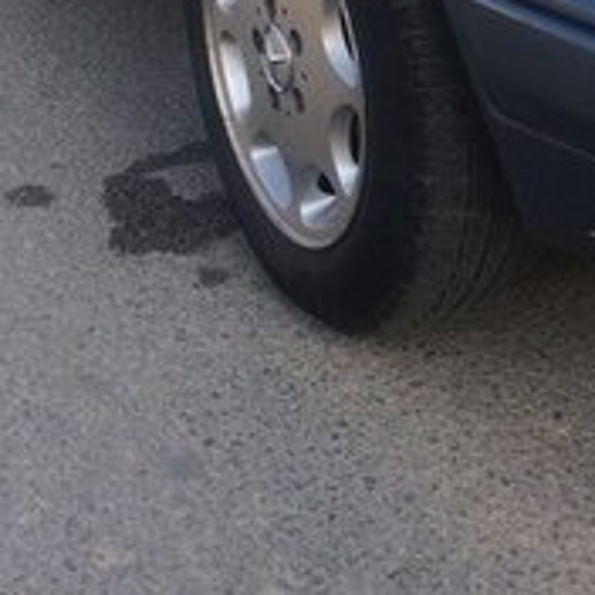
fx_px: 1867
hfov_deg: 17.5
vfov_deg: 16.8
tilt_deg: -15.9
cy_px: -238
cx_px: 652
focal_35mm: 96
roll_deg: +2.5
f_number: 2.2
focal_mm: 4.15
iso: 32
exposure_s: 1/456
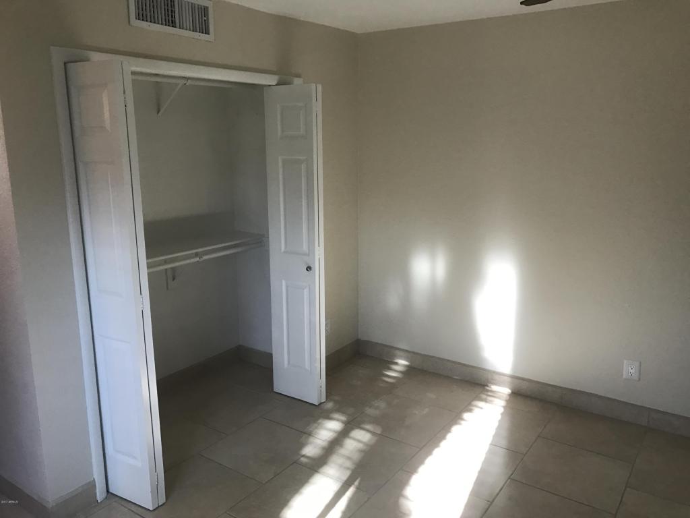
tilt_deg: -12.0
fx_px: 558
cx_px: 345
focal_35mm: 28
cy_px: 259
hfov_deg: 63.4
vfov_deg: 49.7
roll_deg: +0.3
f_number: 1.8
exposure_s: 1/40
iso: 20
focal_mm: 3.99
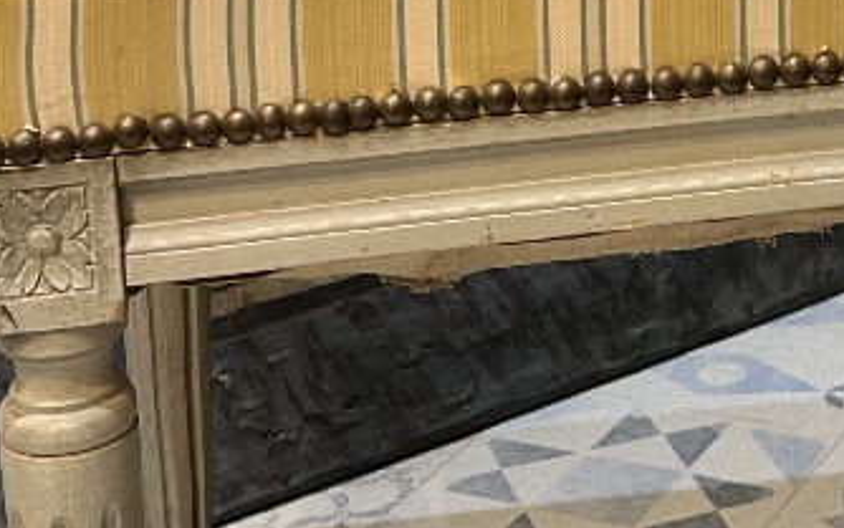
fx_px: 2278
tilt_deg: -10.7
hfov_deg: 20.1
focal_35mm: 99
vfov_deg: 12.6
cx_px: 920
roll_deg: +0.1
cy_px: -258
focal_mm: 5.7
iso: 160
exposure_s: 1/50
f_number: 1.5
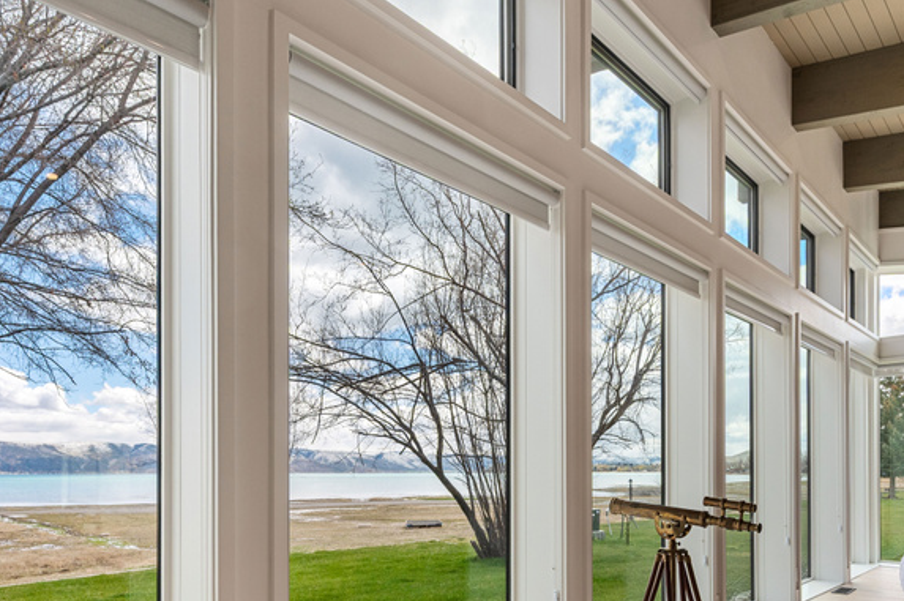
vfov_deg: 48.9
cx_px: 529
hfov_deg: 71.0
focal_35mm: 25
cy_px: 461
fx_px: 627
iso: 500
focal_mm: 14
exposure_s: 1/80
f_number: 7.1
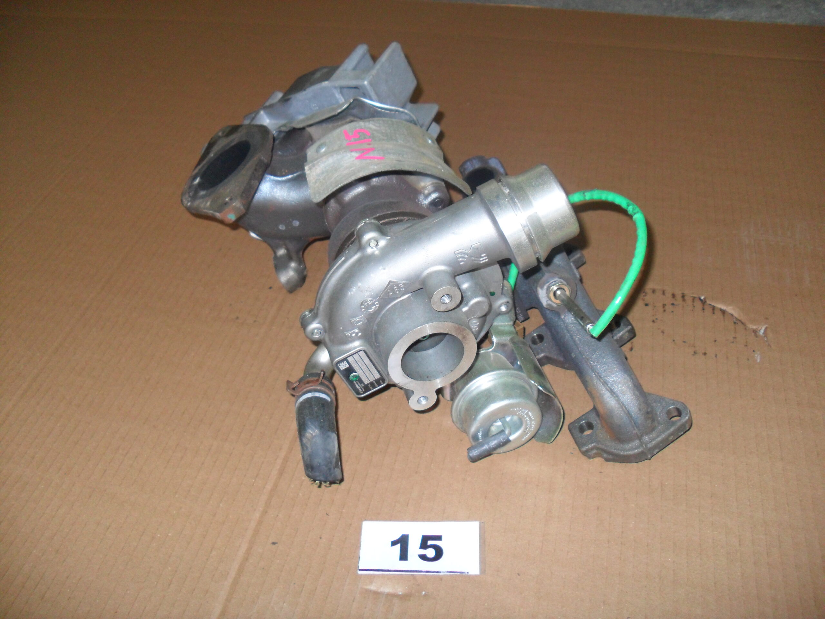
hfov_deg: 52.6
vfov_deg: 40.7
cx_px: 412
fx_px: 834
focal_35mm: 35
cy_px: 310
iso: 200
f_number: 3
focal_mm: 6.3
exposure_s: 1/45
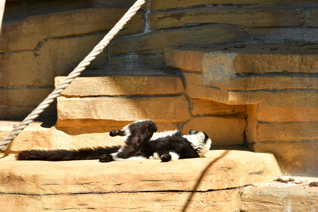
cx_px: 159
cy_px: 106
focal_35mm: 204
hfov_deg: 10.1
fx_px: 1802
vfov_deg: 6.7
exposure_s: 1/2500
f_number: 5
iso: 500
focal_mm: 102
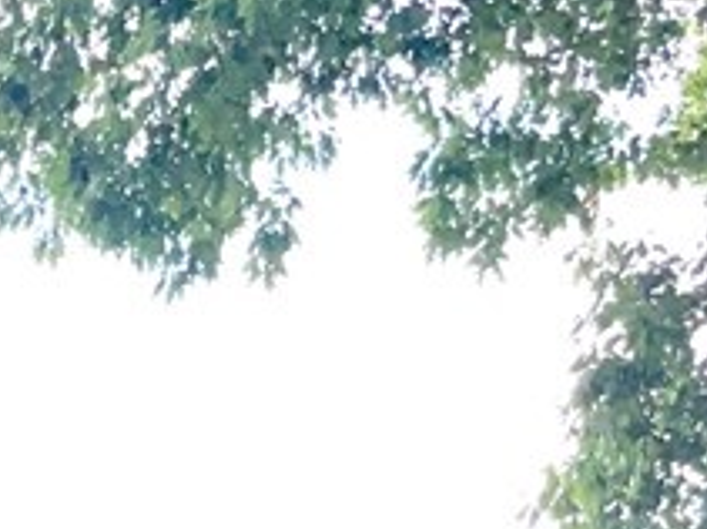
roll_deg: +0.3
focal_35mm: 126
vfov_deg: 10.6
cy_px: 1118
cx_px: -409
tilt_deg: +5.0
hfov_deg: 14.4
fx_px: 2572
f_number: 1.6
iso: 160
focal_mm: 4.2
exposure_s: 1/1795
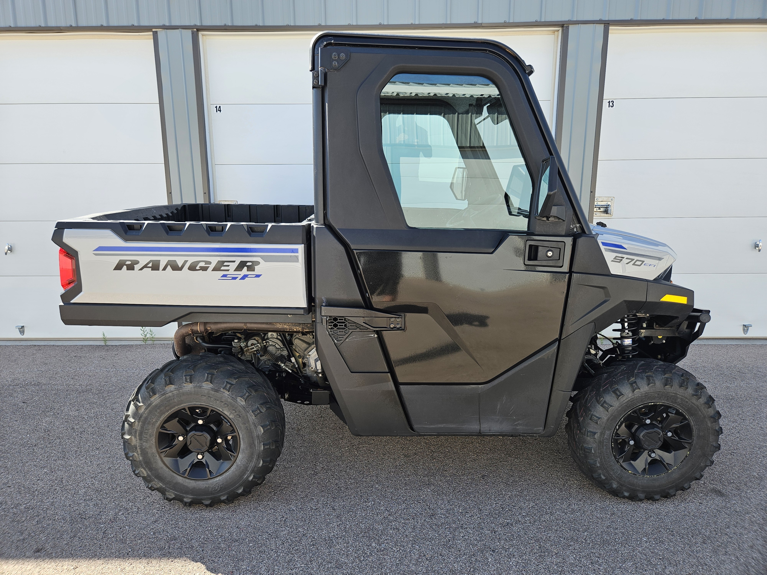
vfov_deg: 58.9
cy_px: 288
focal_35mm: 23
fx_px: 510
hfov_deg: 73.9
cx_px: 384
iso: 25
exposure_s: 1/374
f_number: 1.8
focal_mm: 5.4
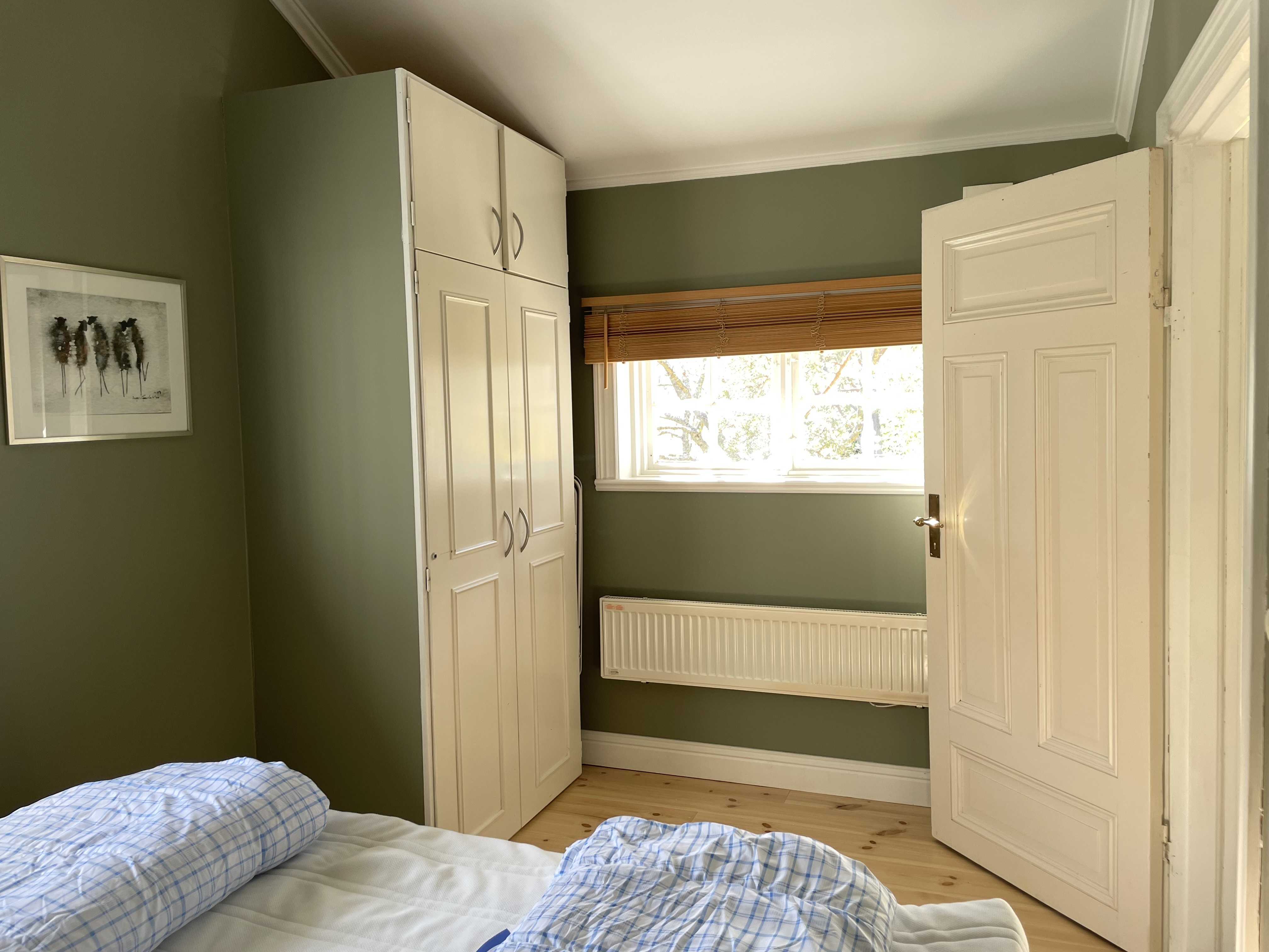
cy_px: 476
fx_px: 953
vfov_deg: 53.1
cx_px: 634
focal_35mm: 26
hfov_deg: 67.3
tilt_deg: -3.4
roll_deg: +1.7
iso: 50
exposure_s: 1/121
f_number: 1.6
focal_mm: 4.2
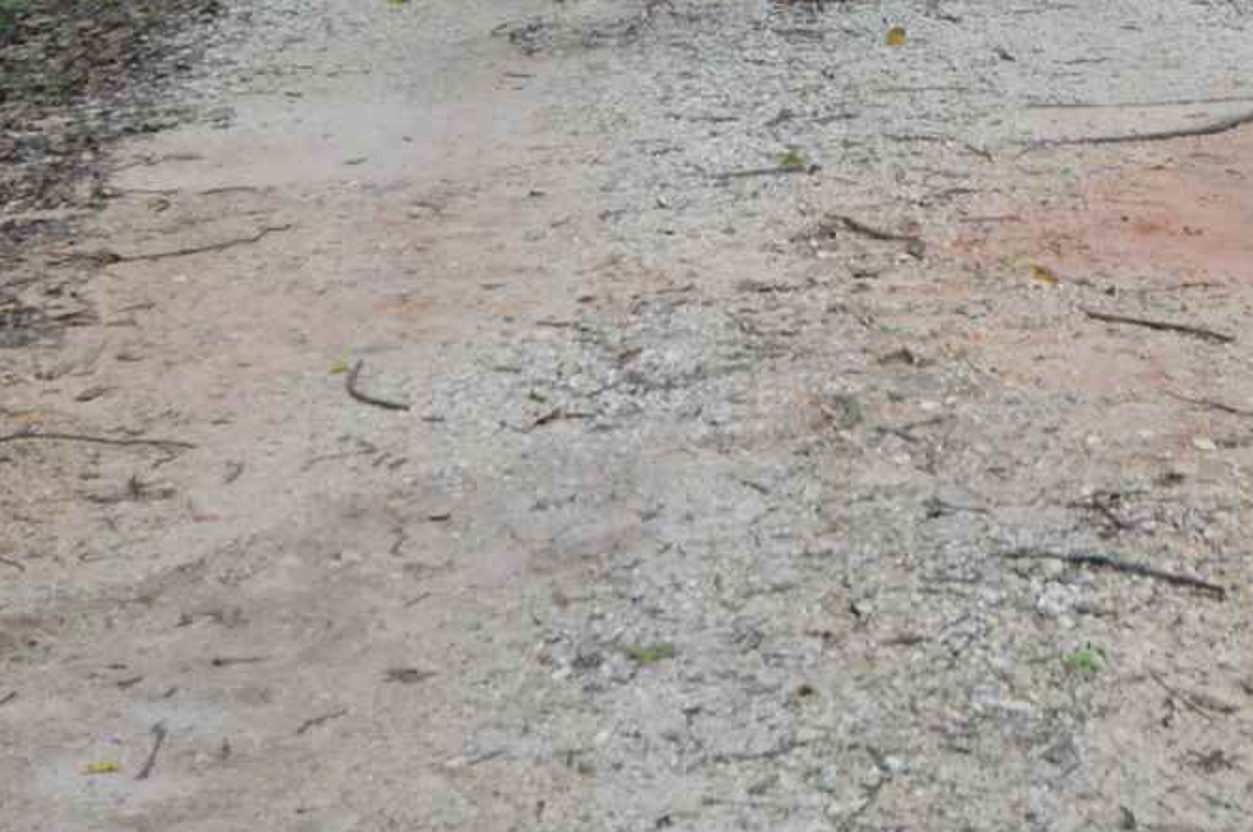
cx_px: 1150
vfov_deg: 12.0
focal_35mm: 110
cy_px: -298
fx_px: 3824
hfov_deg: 18.3
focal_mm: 24
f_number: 7.1
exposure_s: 1/125
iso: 400
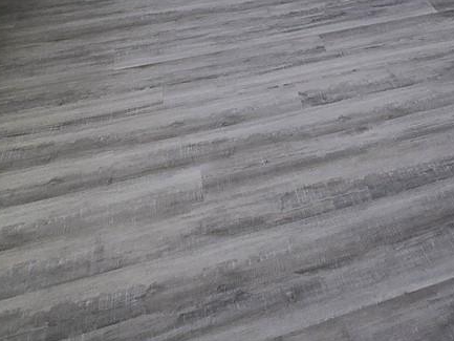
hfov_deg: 36.6
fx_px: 630
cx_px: 427
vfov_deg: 20.4
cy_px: -286
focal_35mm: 48
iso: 64
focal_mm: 2.2
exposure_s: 1/120
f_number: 2.2
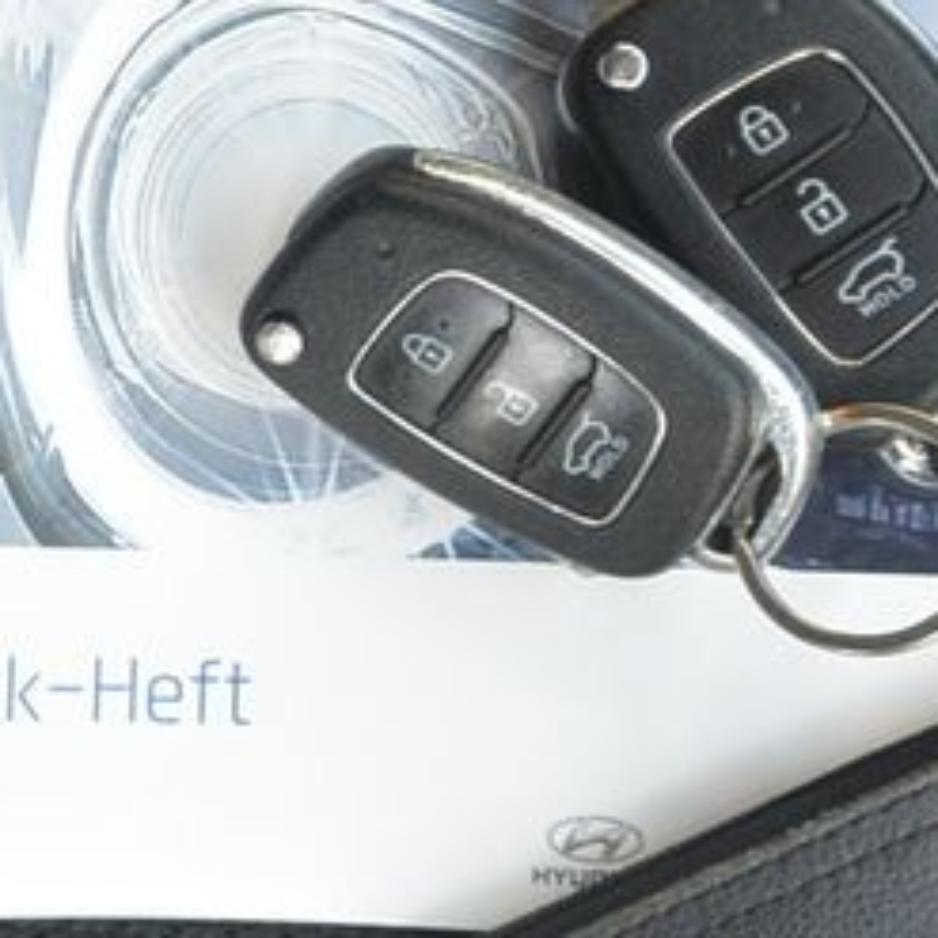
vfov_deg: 17.0
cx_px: -475
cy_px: 594
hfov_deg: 15.7
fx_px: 3127
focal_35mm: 102
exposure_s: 1/125
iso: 280
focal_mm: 11
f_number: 3.5
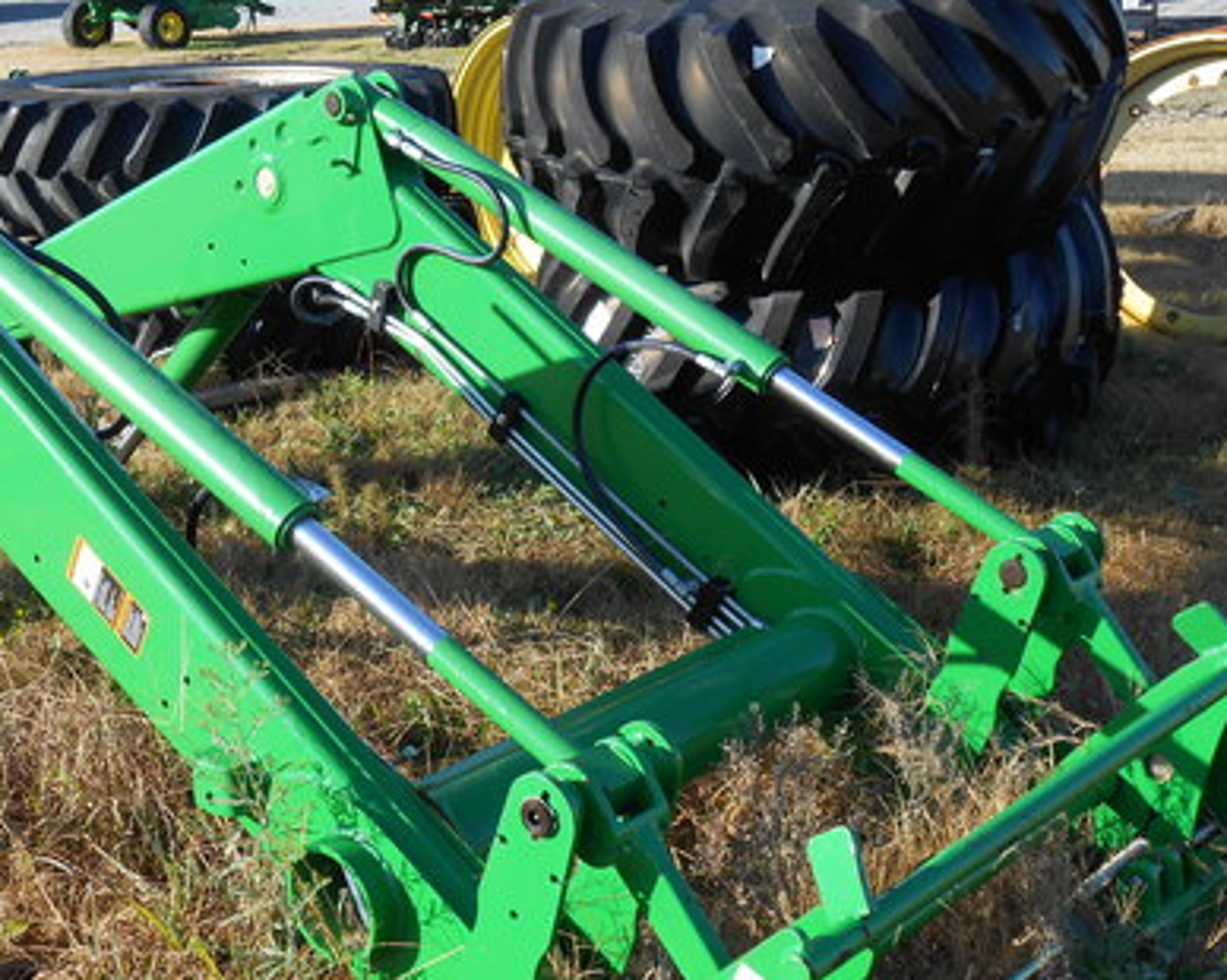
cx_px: 389
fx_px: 1887
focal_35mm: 52
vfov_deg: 29.1
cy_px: 522
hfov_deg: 35.6
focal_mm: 6.8
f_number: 4.2
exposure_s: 1/250
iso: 80
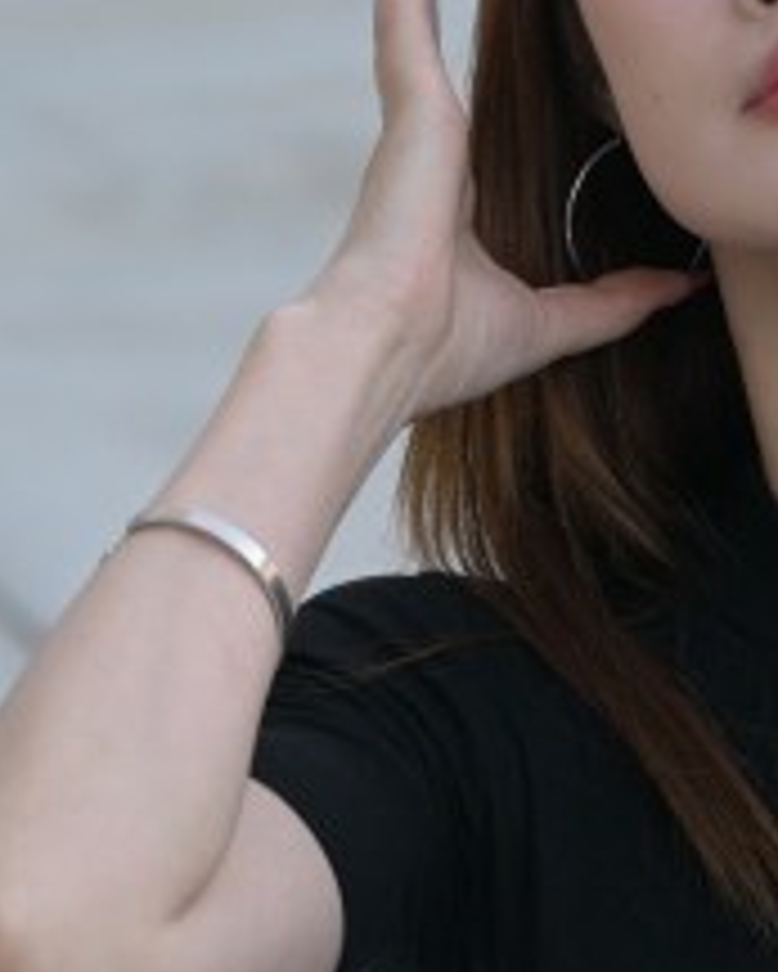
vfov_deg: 4.1
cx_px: 935
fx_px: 13346
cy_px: 1764
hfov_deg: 3.3
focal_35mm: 464
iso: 400
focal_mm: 79
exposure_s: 1/250
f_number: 4.5
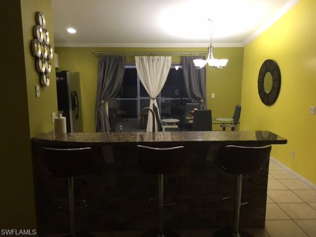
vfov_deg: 48.2
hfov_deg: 61.7
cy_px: 118
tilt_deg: -9.8
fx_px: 265
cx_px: 158
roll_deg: -0.3
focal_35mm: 29
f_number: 2.2
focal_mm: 4.15
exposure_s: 1/30
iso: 160
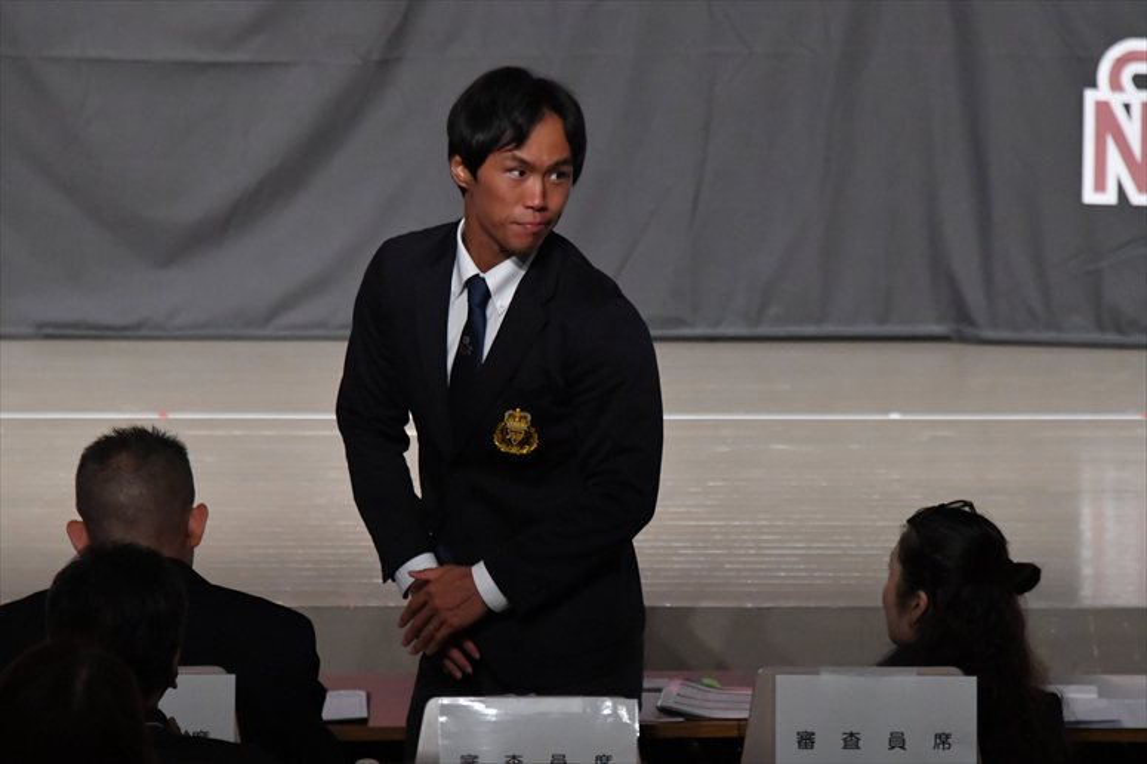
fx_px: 9076
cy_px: 382
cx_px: 574
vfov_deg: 4.8
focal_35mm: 285
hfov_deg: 7.2
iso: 8000
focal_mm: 190
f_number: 5.6
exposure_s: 1/400
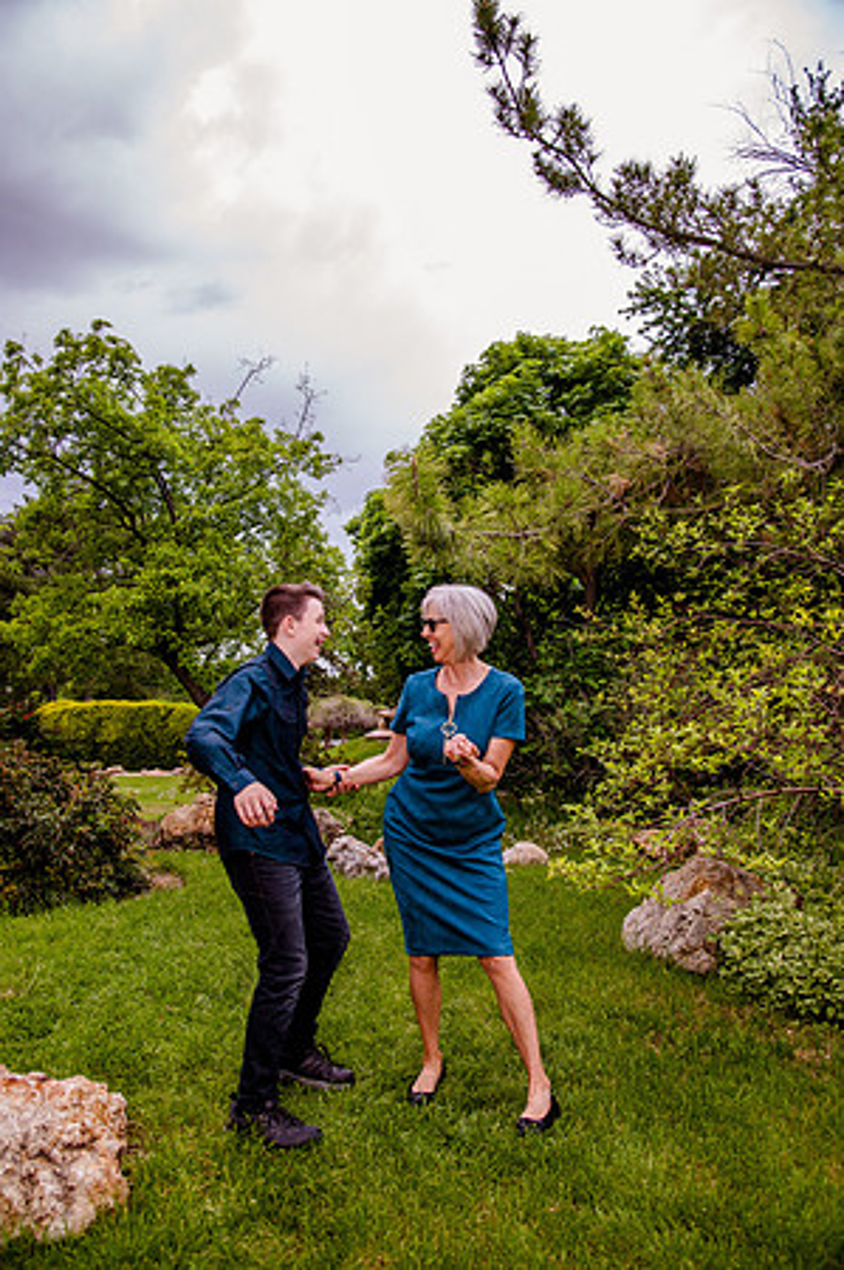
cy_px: 635
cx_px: 422
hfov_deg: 46.3
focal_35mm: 28
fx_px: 987
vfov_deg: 65.5
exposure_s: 1/320
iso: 800
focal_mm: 28
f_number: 5
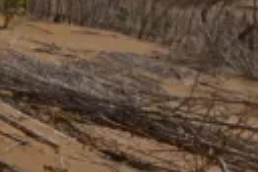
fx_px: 837
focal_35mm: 117
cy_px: -140
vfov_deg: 10.9
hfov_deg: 13.5
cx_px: -335
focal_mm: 20
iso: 64
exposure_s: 1/500
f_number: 8
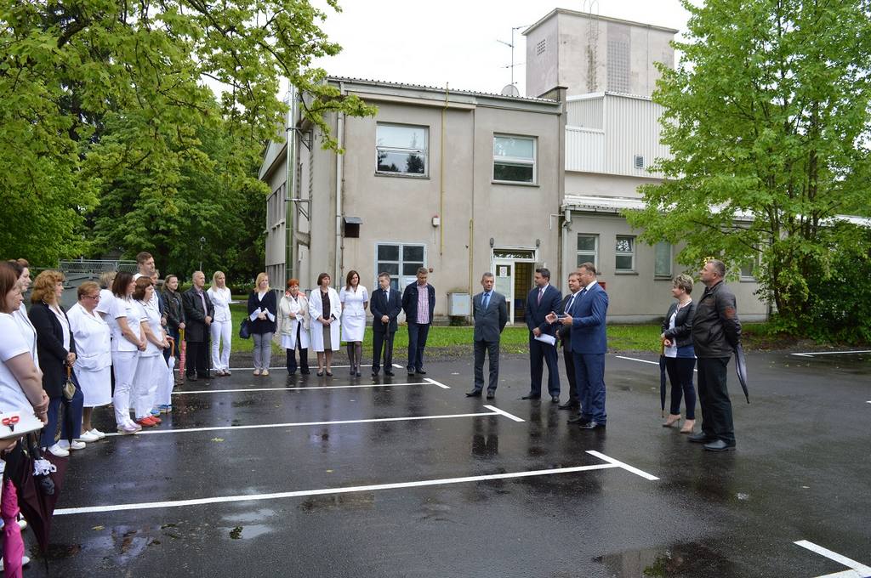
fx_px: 652
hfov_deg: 67.4
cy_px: 289
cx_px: 436
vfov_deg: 47.8
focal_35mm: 27
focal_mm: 18
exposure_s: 1/125
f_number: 5.6
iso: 400
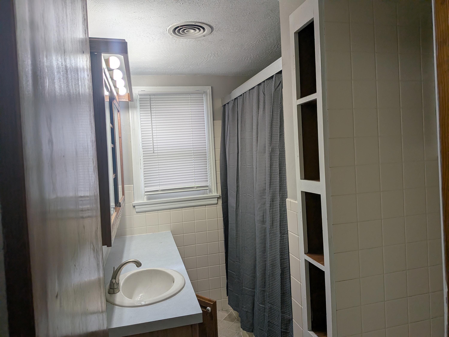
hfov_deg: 71.6
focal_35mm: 24
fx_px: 311
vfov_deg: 56.8
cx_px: 224
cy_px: 168
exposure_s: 1/699
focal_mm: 4.53
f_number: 1.7
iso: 29
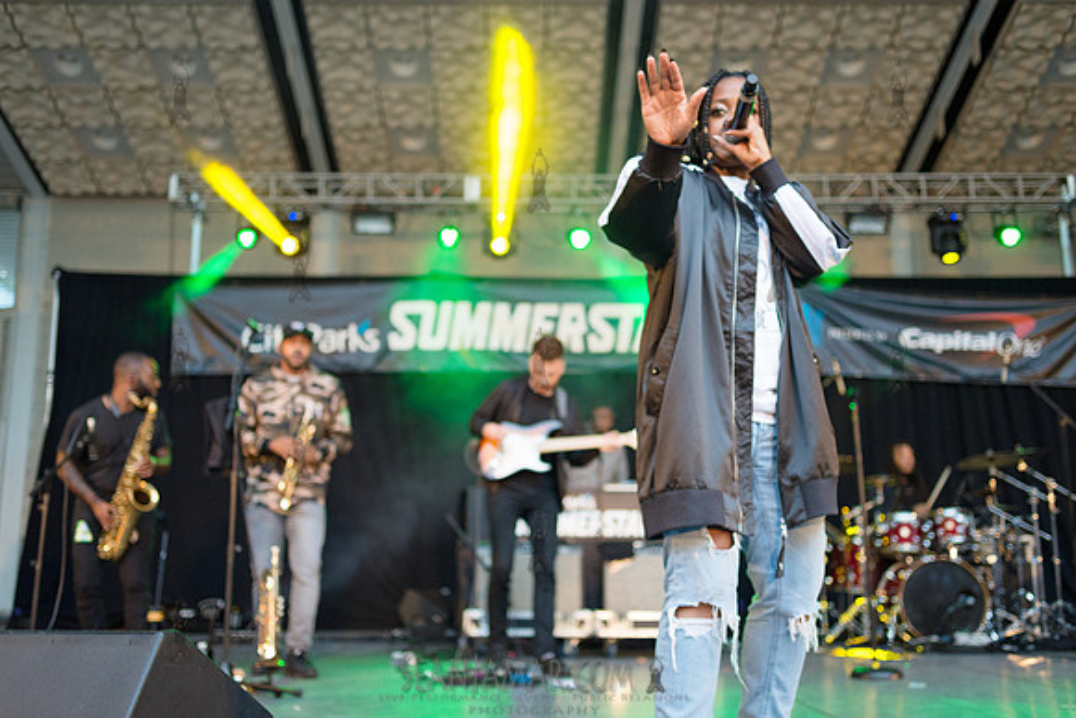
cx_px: 538
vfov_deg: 35.7
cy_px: 359
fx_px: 1114
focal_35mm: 37
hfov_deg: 51.5
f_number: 2.8
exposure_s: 1/400
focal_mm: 35
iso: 2000
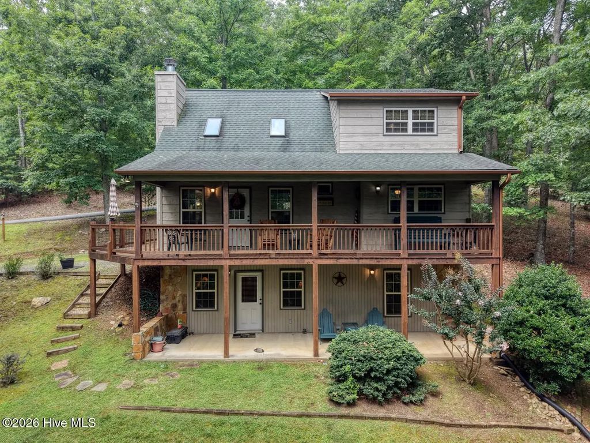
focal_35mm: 24
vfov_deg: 56.8
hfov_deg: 71.6
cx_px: 295
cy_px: 222
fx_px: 409
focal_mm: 8.67
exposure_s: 1/1500
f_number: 1.8
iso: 170
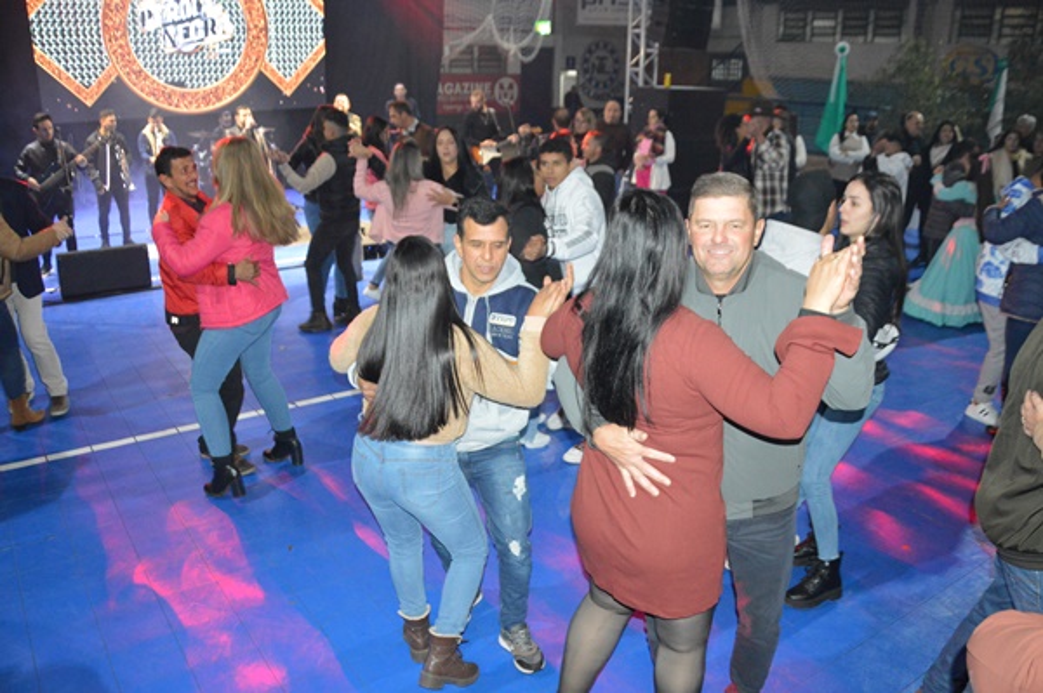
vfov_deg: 25.7
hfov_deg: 37.9
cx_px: 522
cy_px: 346
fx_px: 1520
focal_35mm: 52
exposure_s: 1/60
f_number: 4.5
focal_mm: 35
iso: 3200
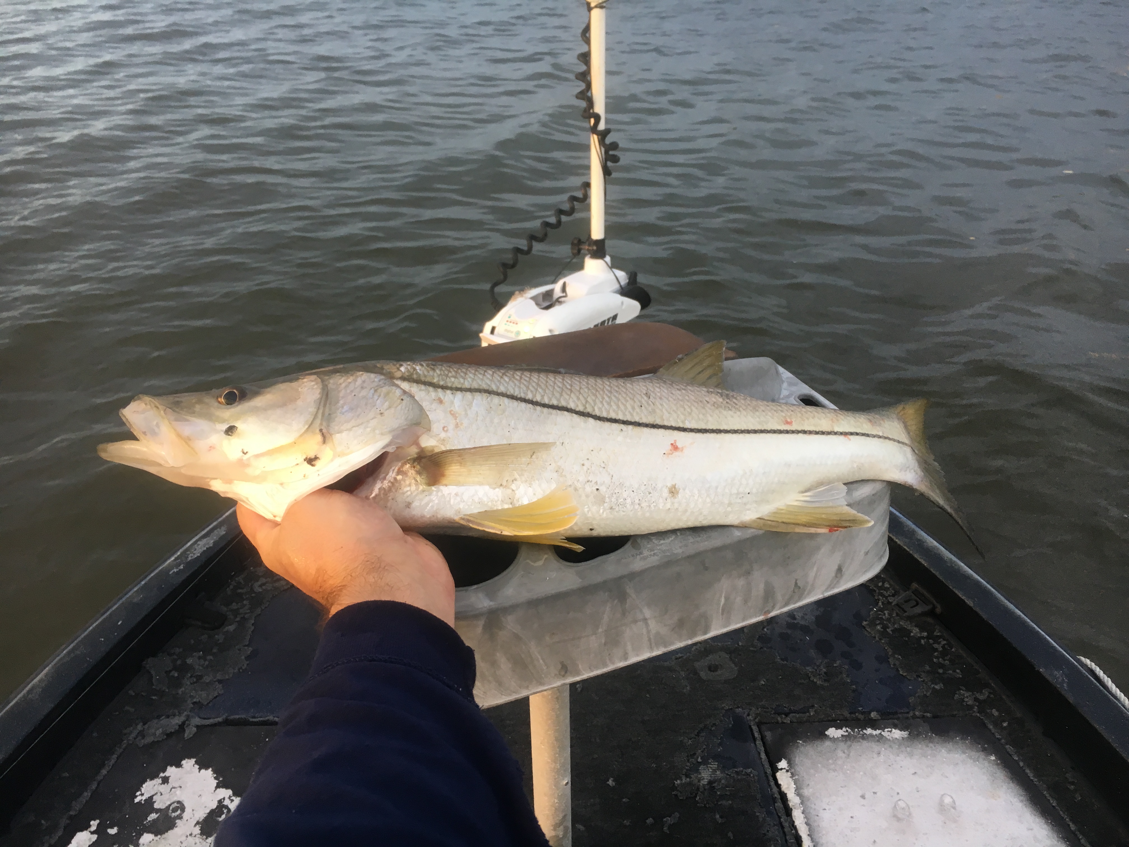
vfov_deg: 48.2
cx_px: 564
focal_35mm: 29
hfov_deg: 61.7
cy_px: 424
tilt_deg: -30.6
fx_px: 946
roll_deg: +0.3
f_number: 2.2
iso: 25
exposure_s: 1/30
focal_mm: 4.15
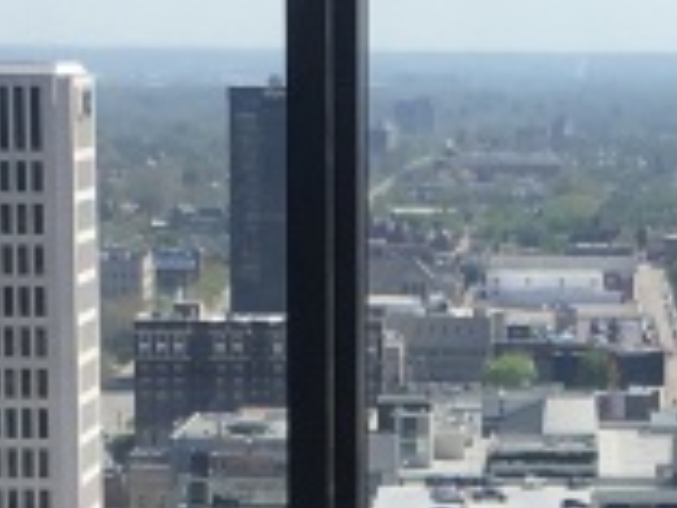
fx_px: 3716
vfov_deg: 7.5
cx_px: 477
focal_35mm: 190
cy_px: 1072
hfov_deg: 10.4
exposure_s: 1/541
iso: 25
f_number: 2.2
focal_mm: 4.15
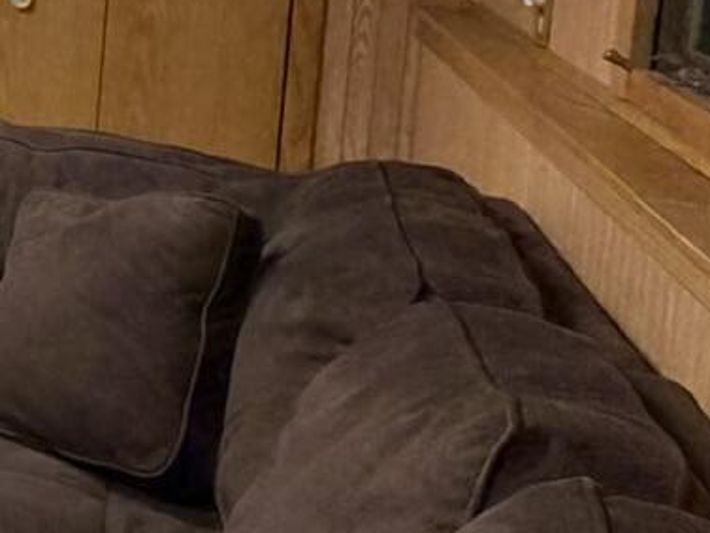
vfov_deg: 18.3
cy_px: -115
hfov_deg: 17.1
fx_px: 1559
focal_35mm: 76
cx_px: -783
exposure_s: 1/60
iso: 320
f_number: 2.2
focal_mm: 2.22
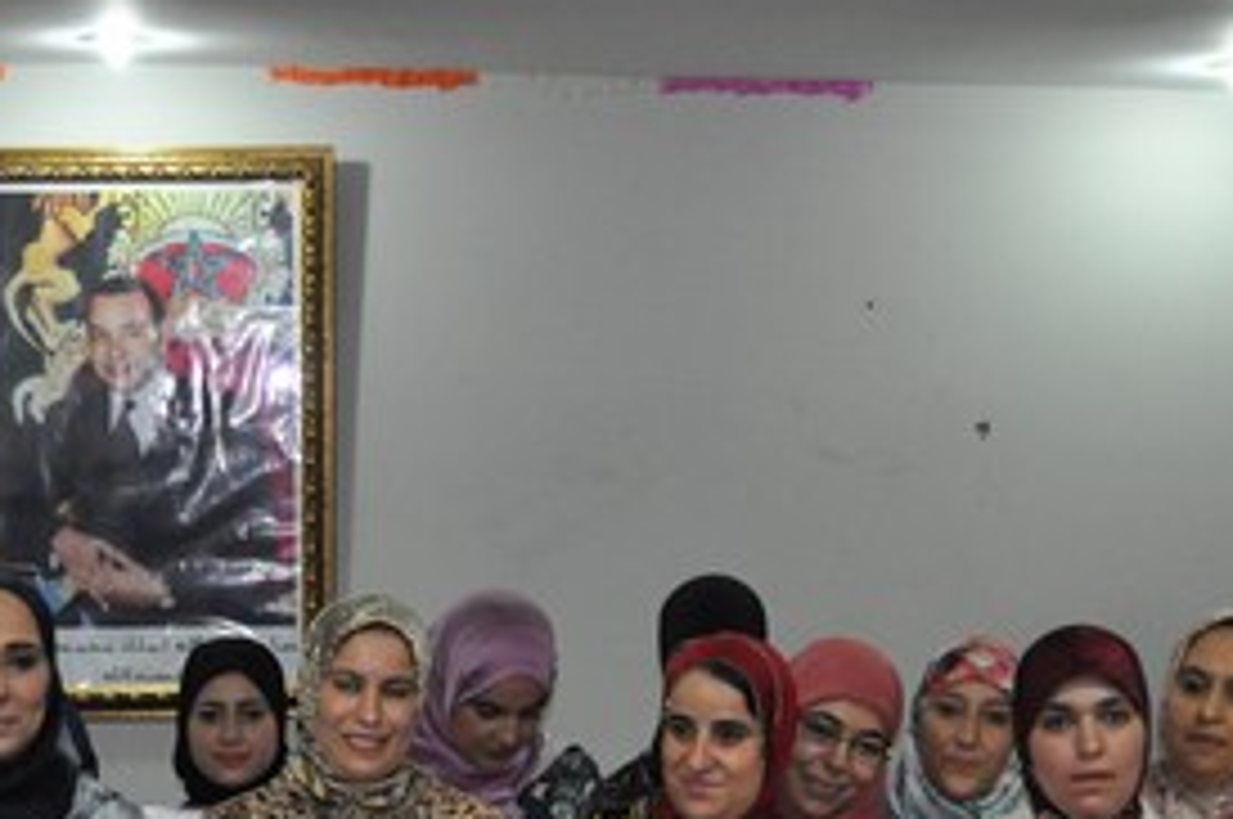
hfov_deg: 22.4
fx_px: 3113
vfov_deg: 14.6
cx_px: 459
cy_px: 893
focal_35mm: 91
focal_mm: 26
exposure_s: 1/100
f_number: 4
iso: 800
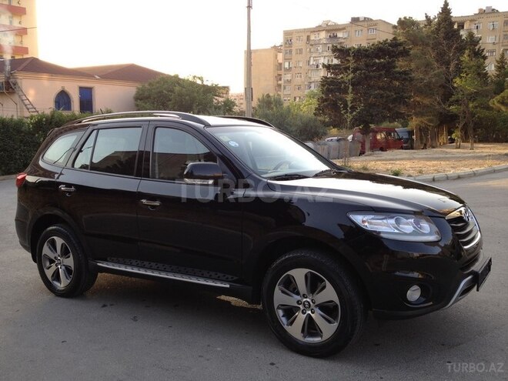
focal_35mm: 35
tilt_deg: -8.8
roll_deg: -1.5
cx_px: 254
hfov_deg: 52.6
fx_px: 514
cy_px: 190
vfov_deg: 40.7
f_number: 2.4
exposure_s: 1/164
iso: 50
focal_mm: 4.28
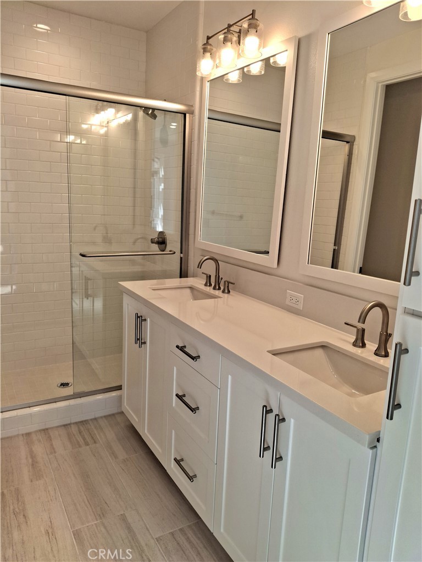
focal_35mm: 25
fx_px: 406
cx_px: 211
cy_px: 281
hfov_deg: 54.9
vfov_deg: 69.4
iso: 25
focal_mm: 4.69
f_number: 1.8
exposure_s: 1/122
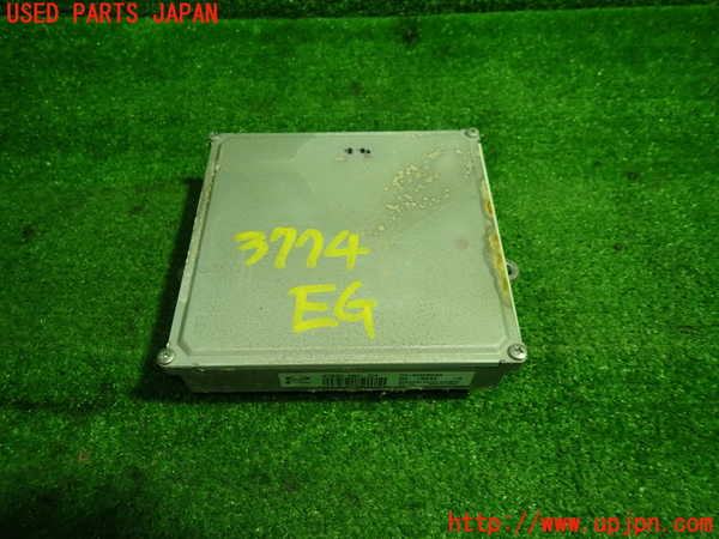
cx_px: 360
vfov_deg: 54.9
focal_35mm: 25
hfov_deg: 69.4
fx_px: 519
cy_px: 270
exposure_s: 1/60
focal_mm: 4.5
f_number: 2
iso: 200
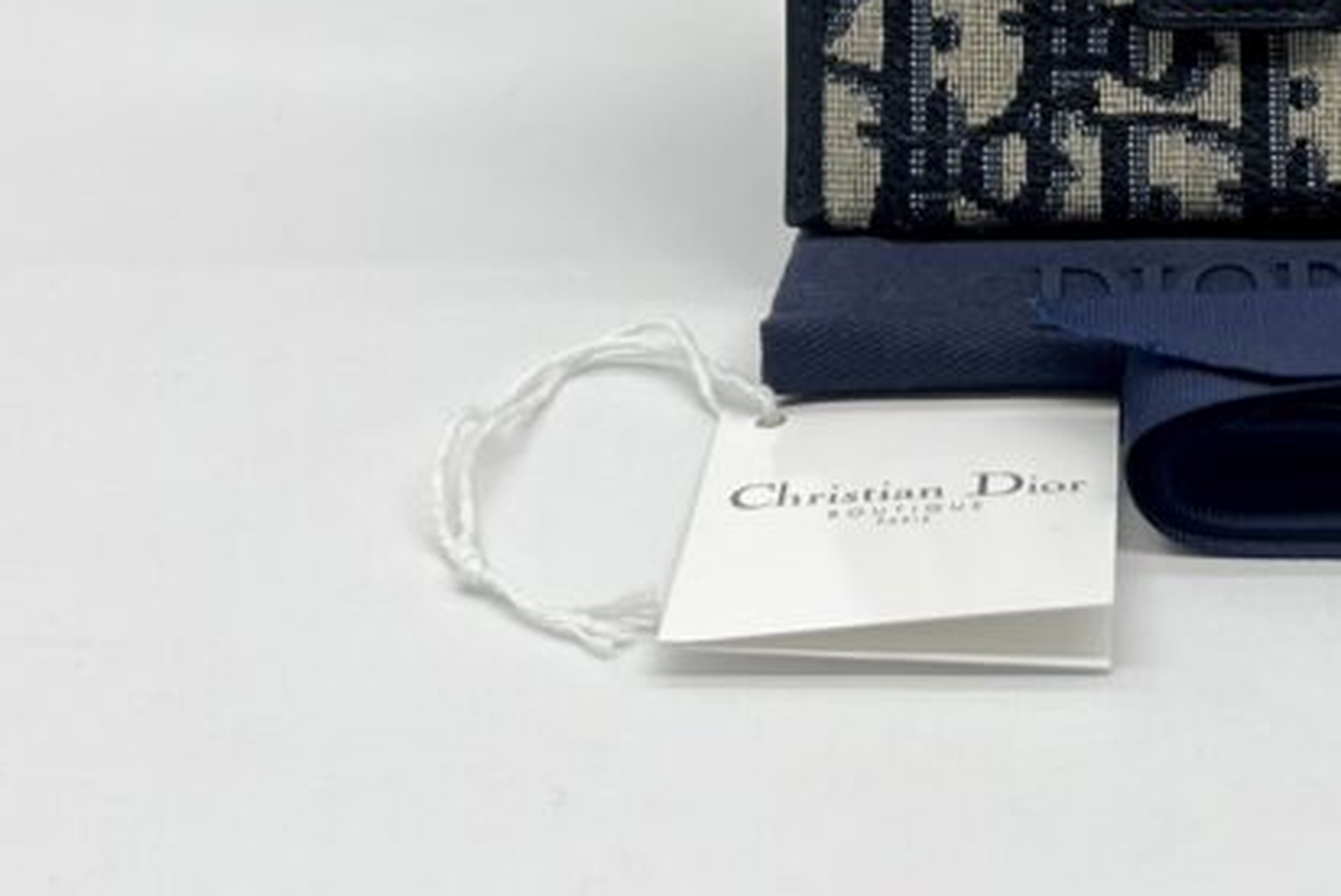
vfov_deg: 18.9
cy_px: -247
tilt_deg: -16.1
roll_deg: -0.5
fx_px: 2497
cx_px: 1244
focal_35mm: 67
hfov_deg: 28.7
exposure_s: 1/185
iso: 40
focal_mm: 5.7
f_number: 1.5
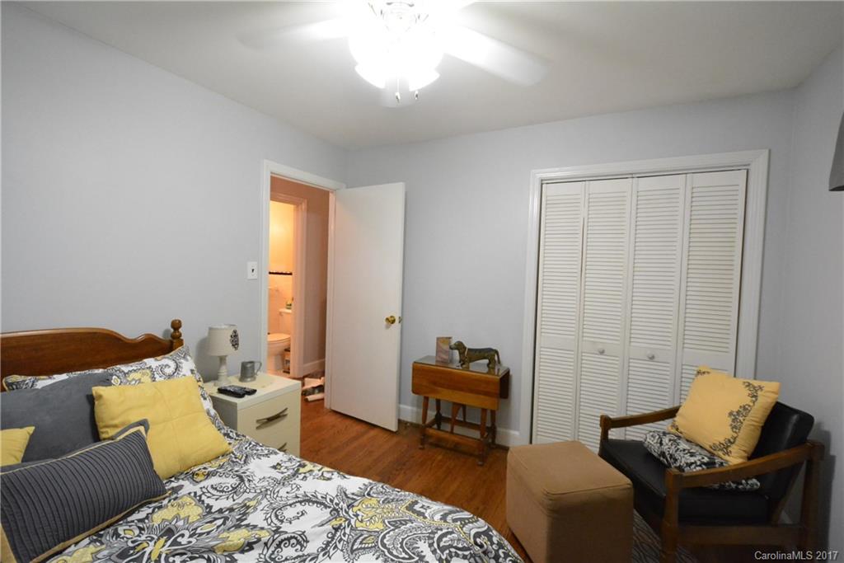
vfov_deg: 77.3
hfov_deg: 100.4
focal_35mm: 15
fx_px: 352
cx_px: 422
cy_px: 282
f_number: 4
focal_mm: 10
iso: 4000
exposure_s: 1/125
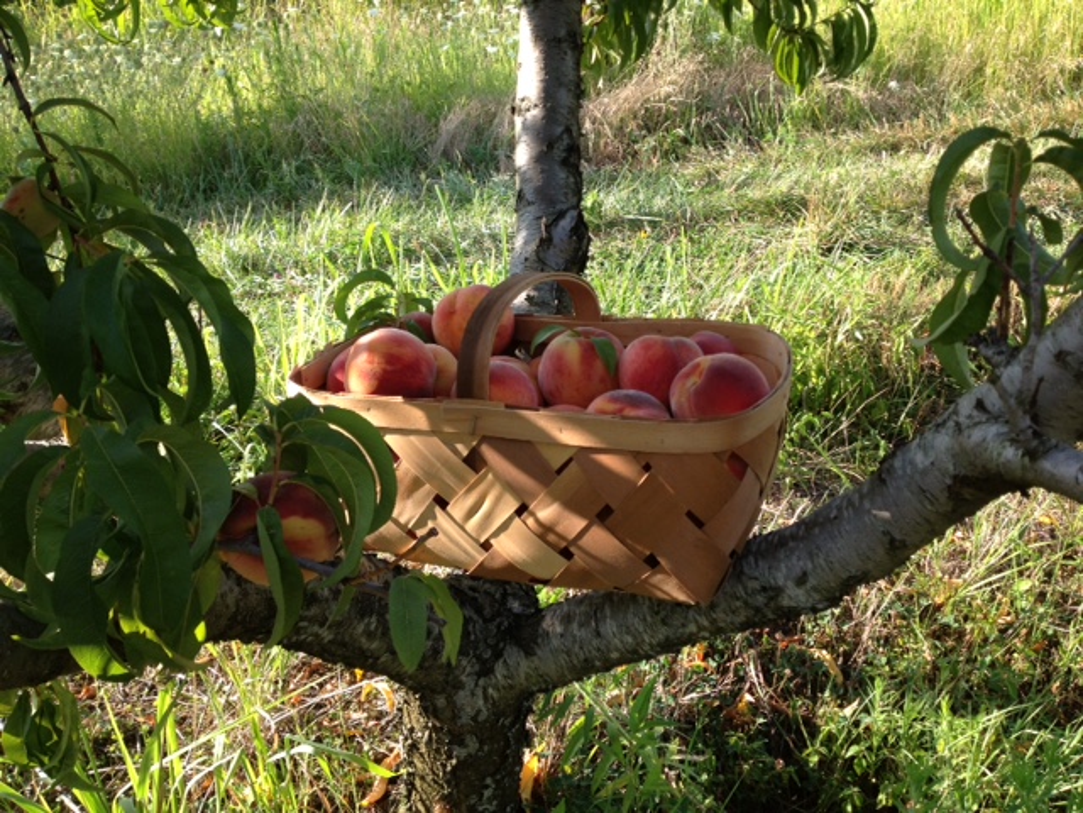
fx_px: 1095
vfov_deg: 40.7
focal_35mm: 35
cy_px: 406
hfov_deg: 52.6
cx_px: 542
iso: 50
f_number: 2.4
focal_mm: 4.28
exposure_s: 1/282
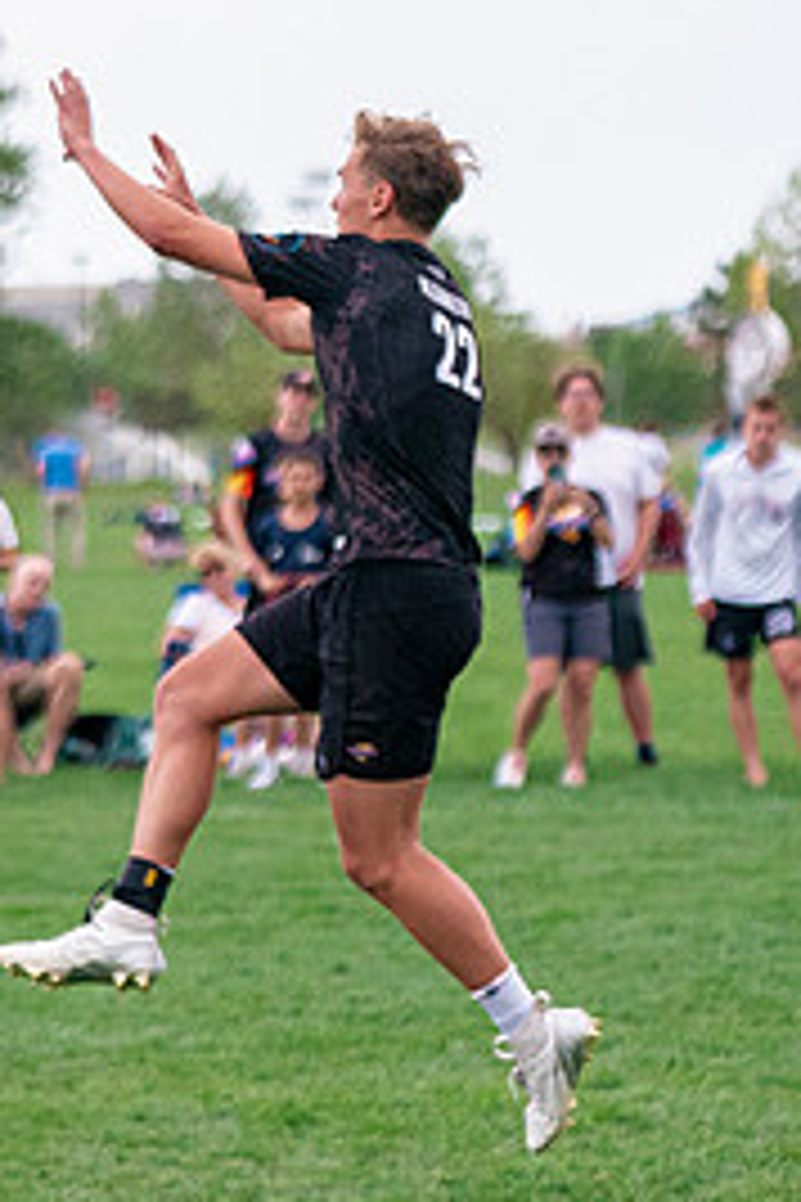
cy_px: 450
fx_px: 8744
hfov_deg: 5.2
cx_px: 151
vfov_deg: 7.9
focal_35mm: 262
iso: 2000
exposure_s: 1/6400
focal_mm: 85
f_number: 2.8
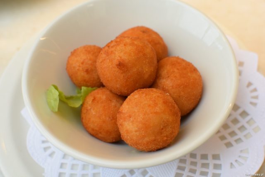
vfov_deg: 25.8
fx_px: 387
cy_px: 88
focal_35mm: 52
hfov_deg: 37.8
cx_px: 132
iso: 1000
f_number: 5.6
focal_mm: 35
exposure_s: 1/125
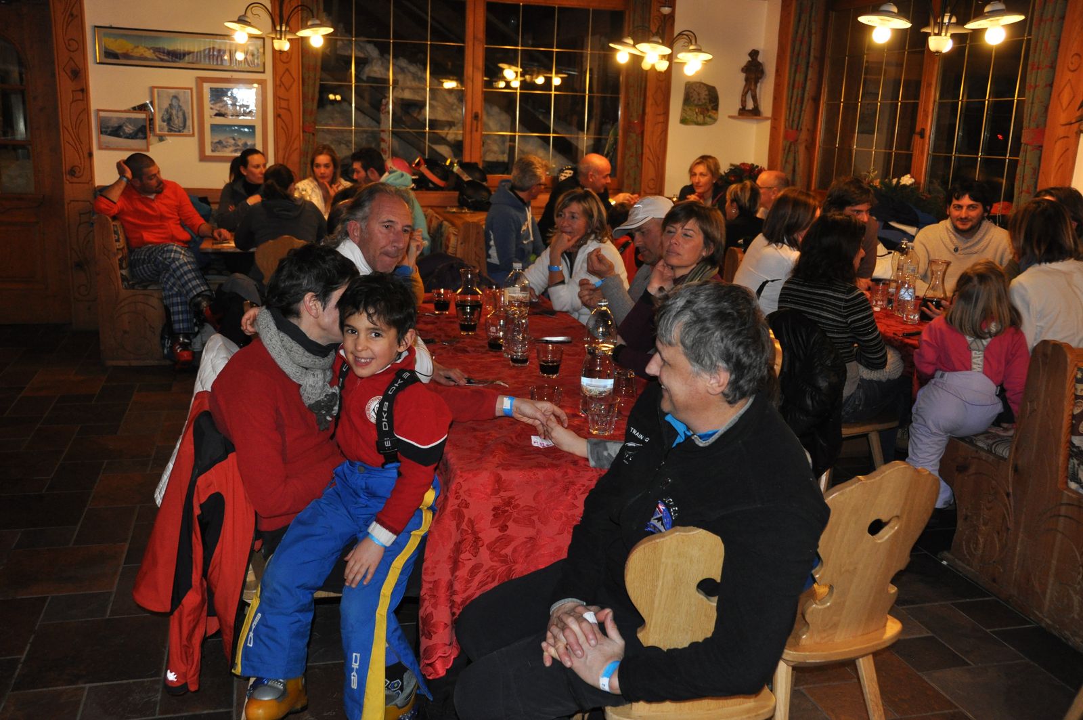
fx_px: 992
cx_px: 542
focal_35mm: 33
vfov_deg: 39.9
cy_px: 360
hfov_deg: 57.3
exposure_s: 1/60
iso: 800
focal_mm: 22
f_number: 3.8
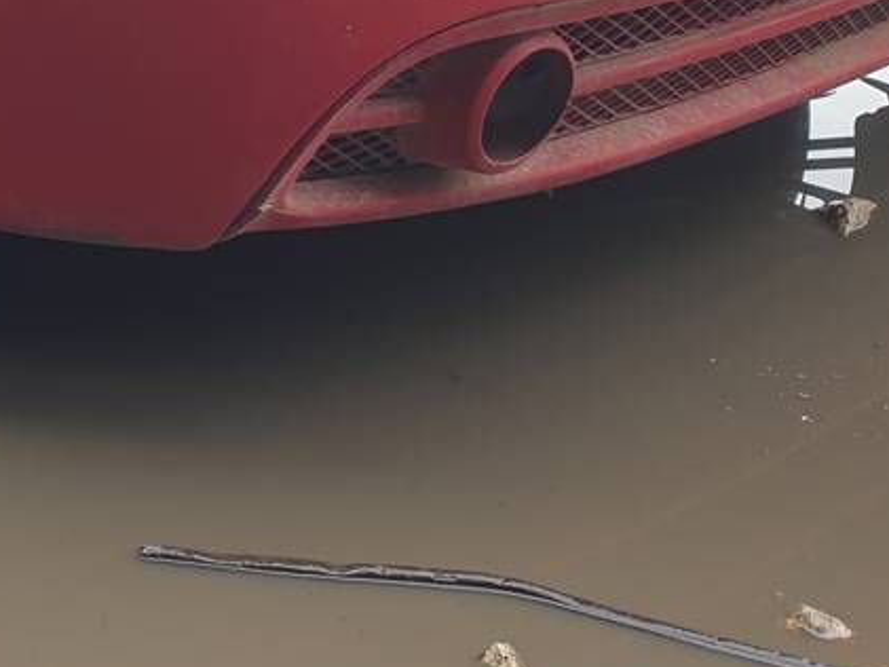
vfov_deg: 15.4
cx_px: -228
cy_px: -325
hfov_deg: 20.3
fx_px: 2286
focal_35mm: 89
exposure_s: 1/145
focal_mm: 4.3
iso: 50
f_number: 2.4
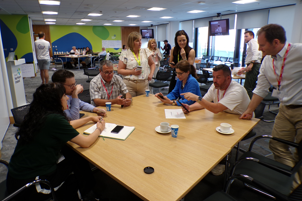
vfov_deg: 51.2
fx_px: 210
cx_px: 151
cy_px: 92
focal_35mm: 25
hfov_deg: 71.5
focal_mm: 4.3
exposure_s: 1/34
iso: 115
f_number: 3
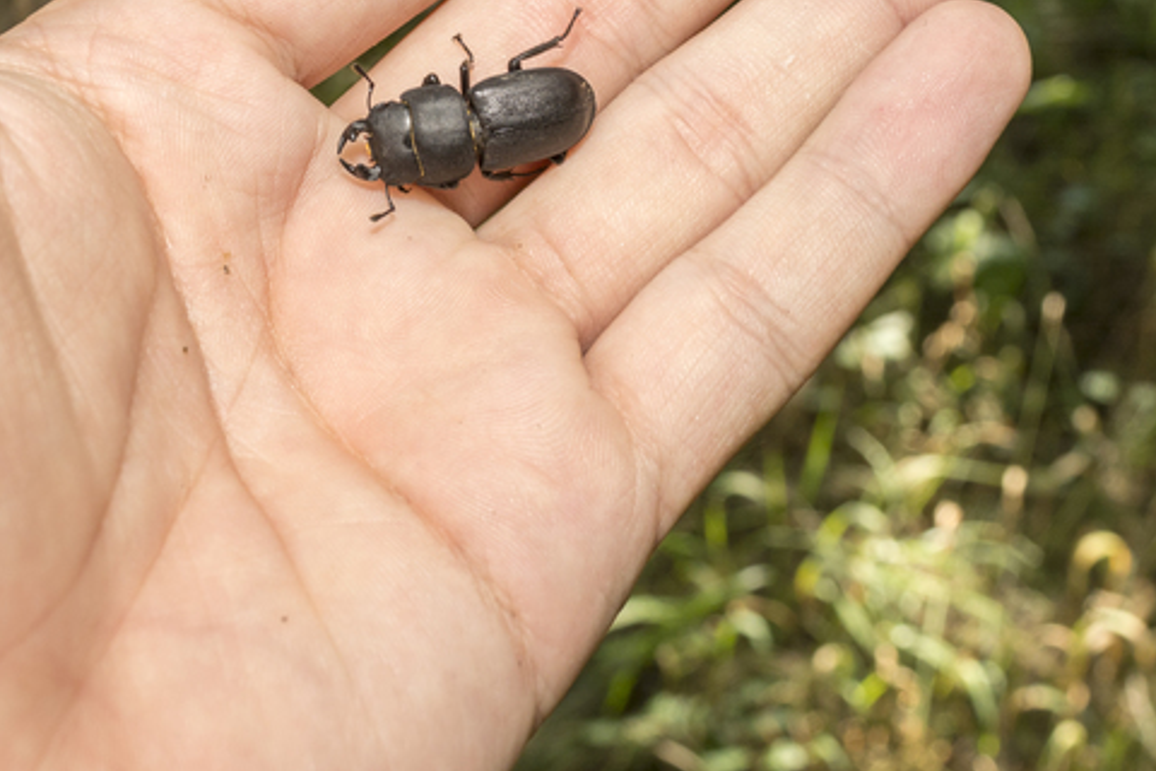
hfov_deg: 28.0
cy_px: 118
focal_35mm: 72
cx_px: 470
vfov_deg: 18.7
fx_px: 2312
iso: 100
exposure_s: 1/100
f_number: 9
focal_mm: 24
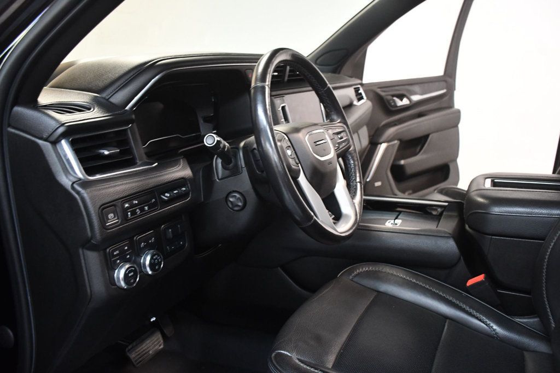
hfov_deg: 57.2
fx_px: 513
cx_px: 280
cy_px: 186
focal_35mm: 33
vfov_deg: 39.9
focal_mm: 22
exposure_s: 1/60
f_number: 3.5
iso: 3600
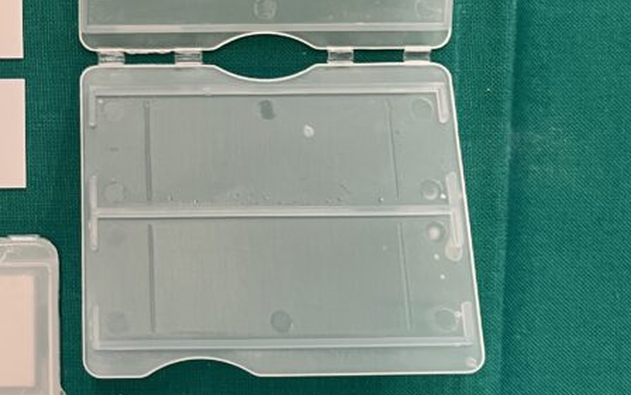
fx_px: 1083
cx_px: 113
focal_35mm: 63
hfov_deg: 31.5
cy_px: 133
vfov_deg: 20.6
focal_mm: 5.1
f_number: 1.6
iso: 100
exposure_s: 1/50
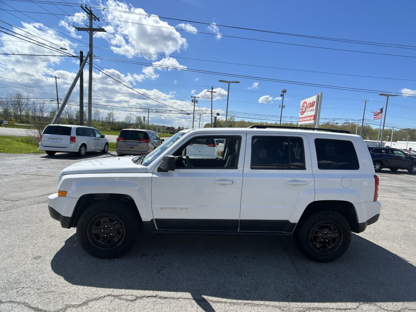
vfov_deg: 53.1
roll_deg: -2.7
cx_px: 208
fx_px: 312
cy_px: 156
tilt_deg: -5.1
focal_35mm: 26
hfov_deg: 67.3
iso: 50
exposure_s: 1/5882
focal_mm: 5.7
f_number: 1.5
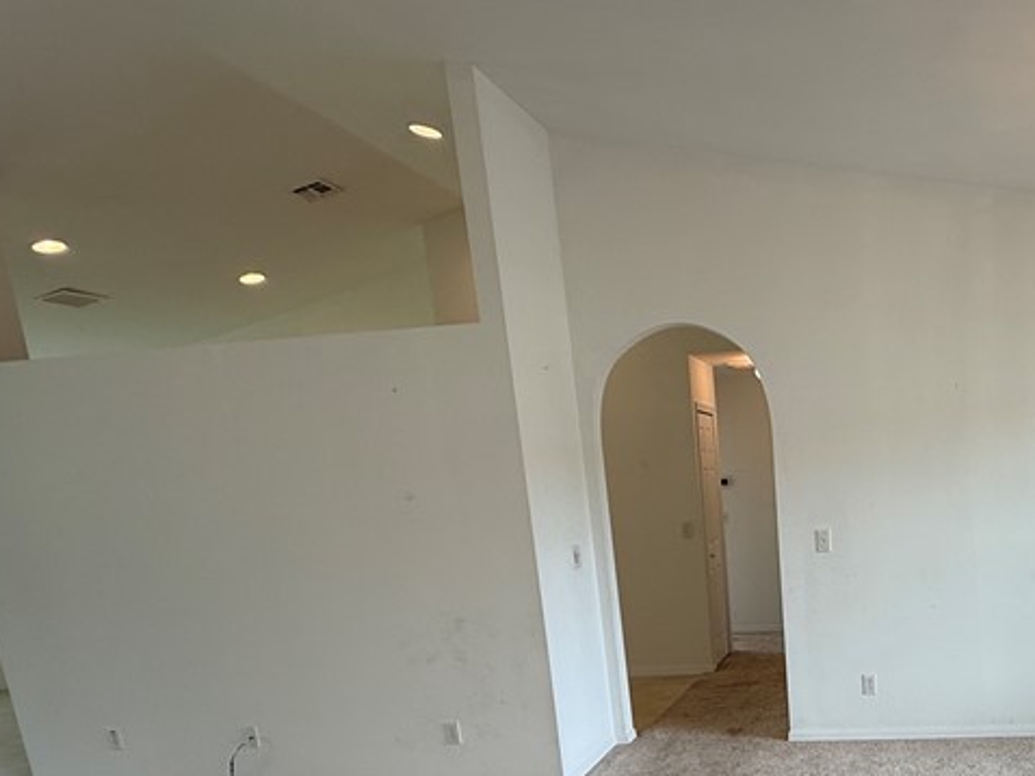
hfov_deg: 56.2
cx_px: 808
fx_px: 897
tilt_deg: -13.5
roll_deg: +3.2
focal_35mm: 30
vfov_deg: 43.0
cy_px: 689
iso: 80
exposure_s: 1/120
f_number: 2.2
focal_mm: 2.22
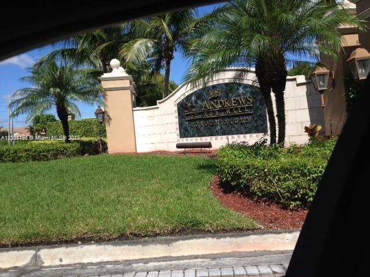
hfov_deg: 52.6
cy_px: 138
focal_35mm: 35
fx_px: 374
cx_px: 185
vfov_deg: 40.7
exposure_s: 1/2208
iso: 50
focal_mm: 4.28
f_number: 2.4
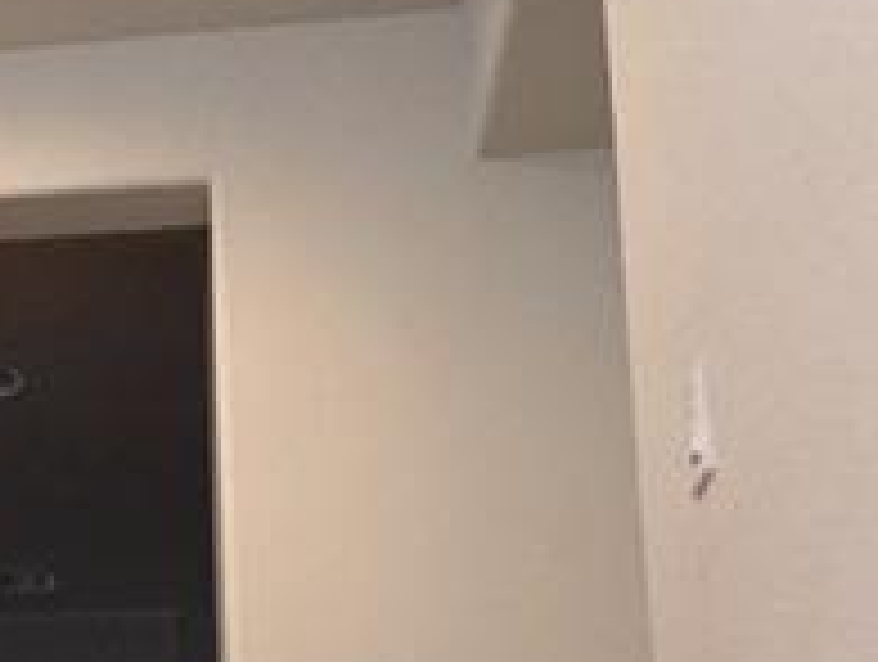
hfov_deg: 19.1
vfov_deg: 15.1
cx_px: -270
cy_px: 797
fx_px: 2414
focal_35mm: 95
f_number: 2.2
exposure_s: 1/4
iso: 50
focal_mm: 4.15
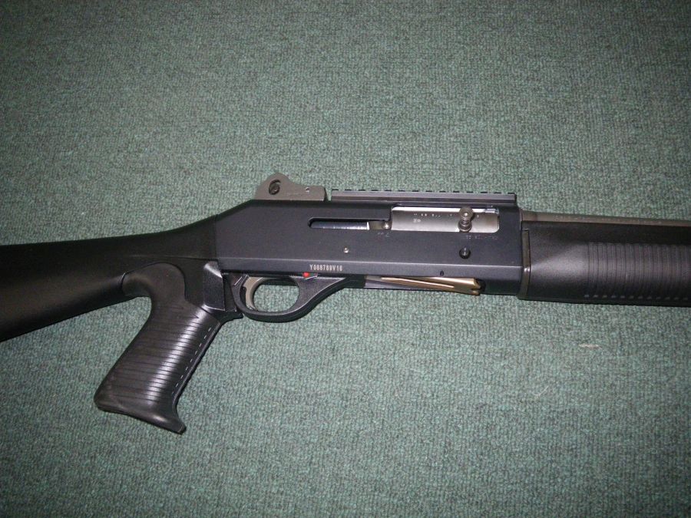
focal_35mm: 28
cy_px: 259
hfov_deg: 63.4
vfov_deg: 49.7
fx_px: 559
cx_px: 346
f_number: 3.5
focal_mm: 5
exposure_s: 1/50
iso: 400
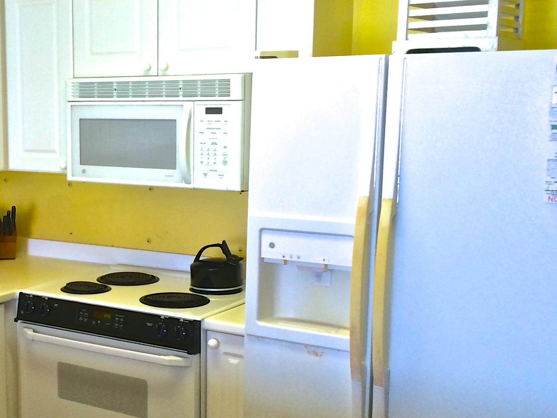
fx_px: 982
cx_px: 12
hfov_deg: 29.7
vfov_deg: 24.0
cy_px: 232
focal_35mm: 61
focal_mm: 4.12
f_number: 2.2
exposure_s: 1/30
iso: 40
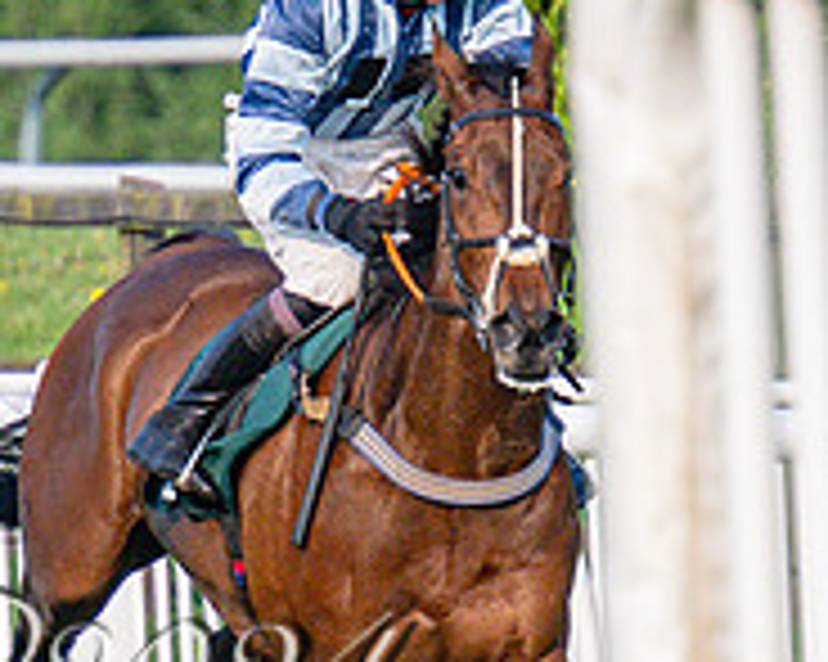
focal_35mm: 1596
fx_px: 39090
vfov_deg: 1.0
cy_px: 310
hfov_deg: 1.2
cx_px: -170
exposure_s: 1/2000
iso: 400
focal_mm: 195
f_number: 4
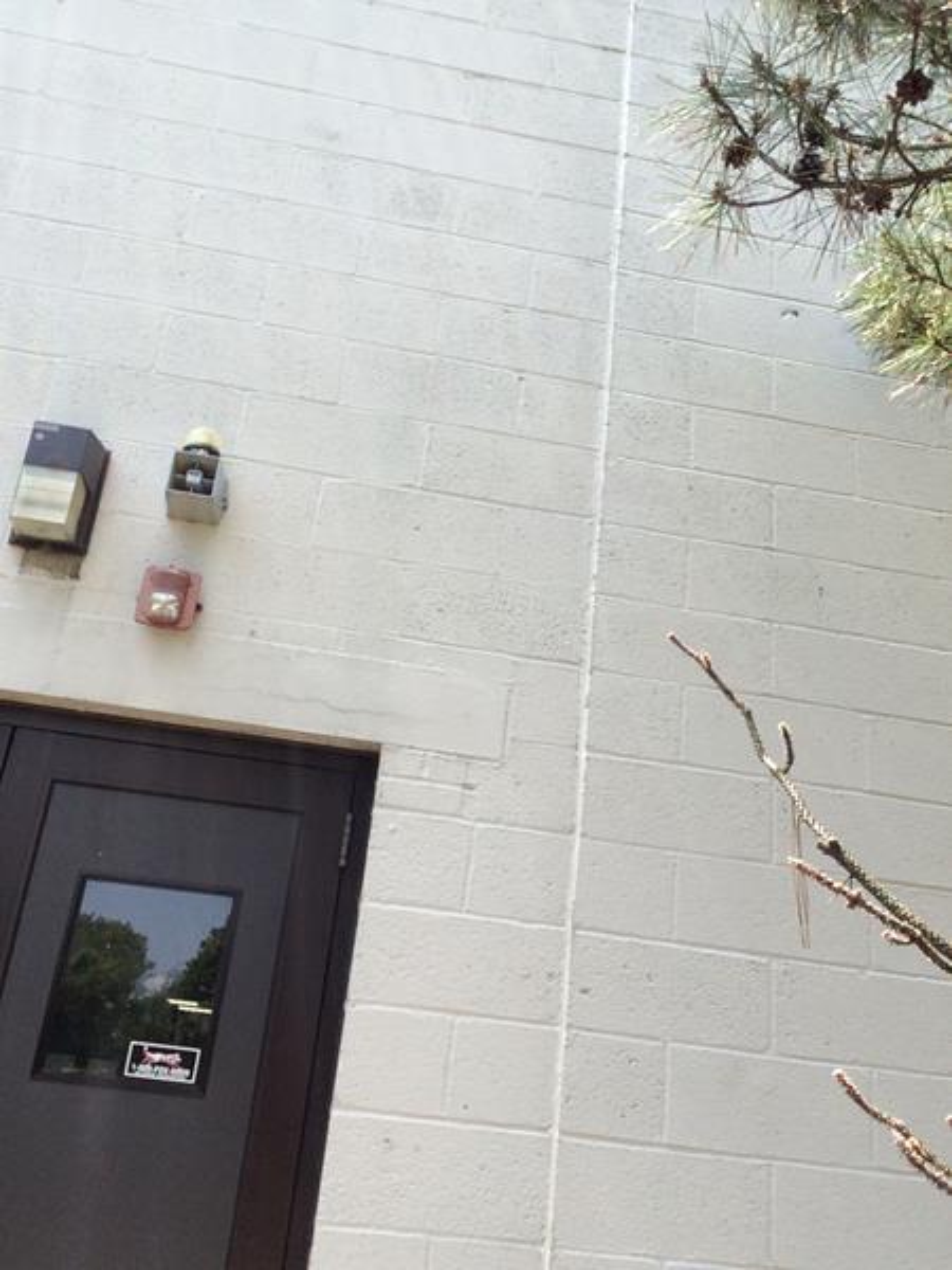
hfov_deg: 42.9
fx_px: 1210
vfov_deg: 55.4
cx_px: 476
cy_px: 635
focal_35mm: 33
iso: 50
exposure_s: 1/785
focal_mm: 2.15
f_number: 2.4
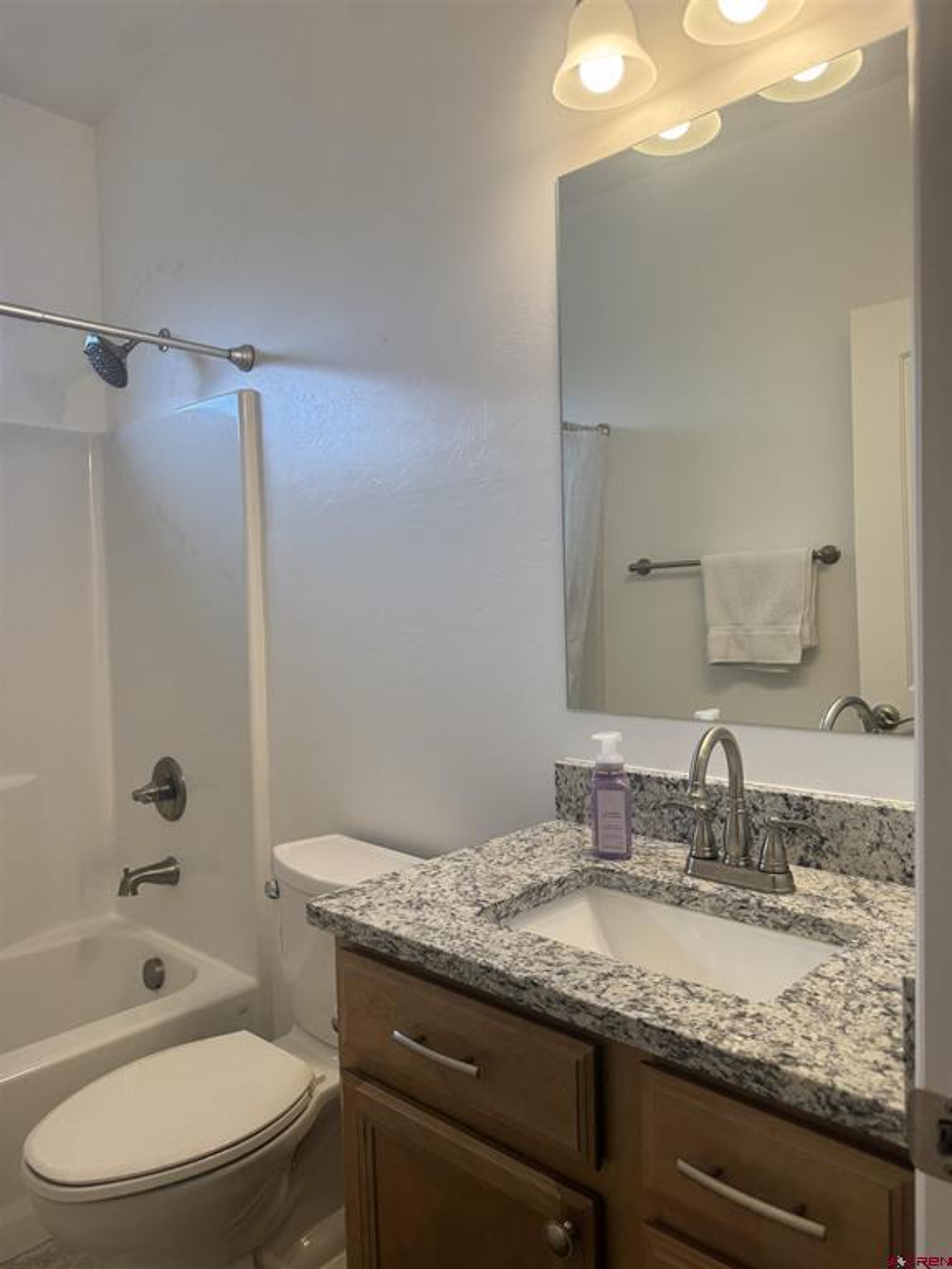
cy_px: 634
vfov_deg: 71.6
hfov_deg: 56.8
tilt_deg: -1.9
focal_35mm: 24
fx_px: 880
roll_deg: +0.8
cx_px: 476
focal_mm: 6.76
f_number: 1.78
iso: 50
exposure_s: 1/127
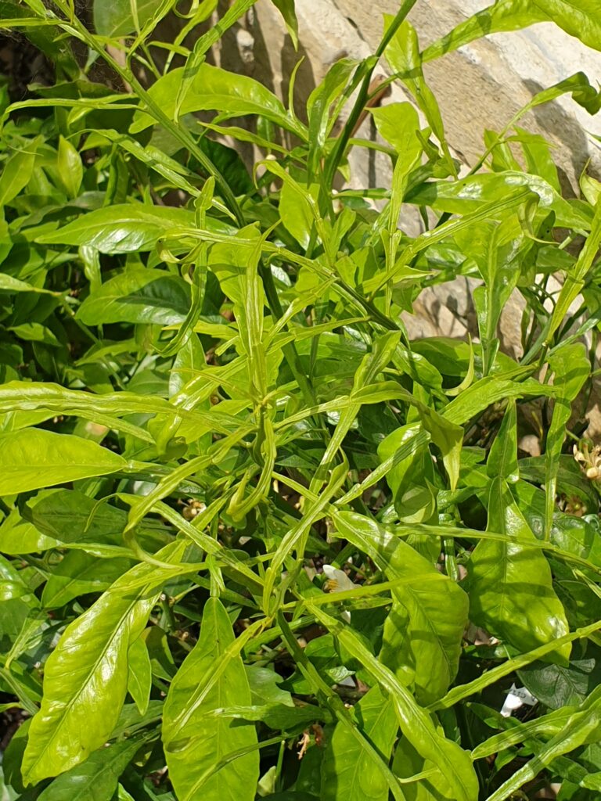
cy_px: 400
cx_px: 300
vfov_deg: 67.3
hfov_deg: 53.1
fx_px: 602
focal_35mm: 26
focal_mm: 4.3
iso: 50
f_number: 2.4
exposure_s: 1/1805
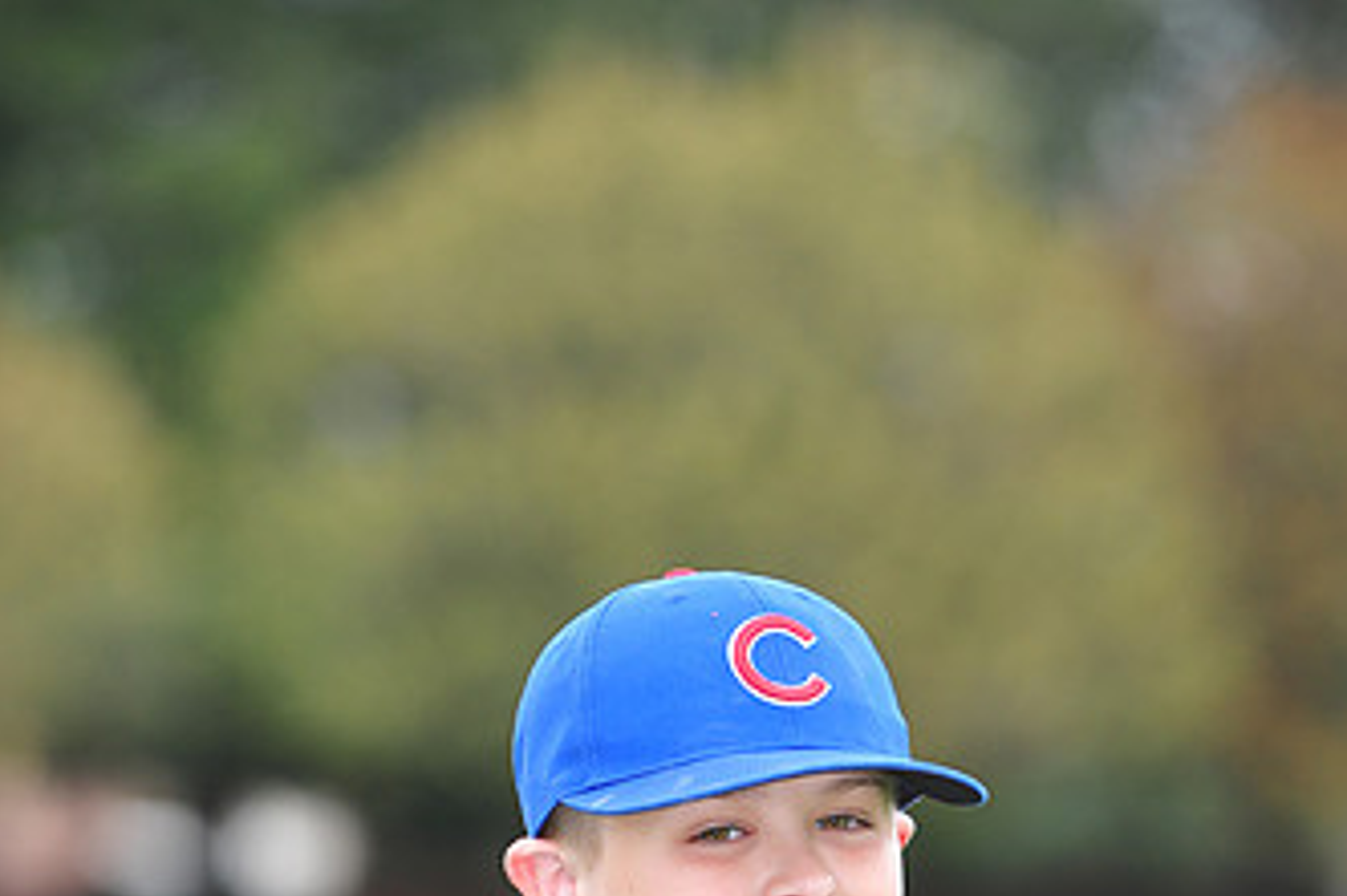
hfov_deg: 5.9
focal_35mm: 349
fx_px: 13051
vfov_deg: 3.9
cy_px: 1042
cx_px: 775
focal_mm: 200
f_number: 5
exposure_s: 1/320
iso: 400
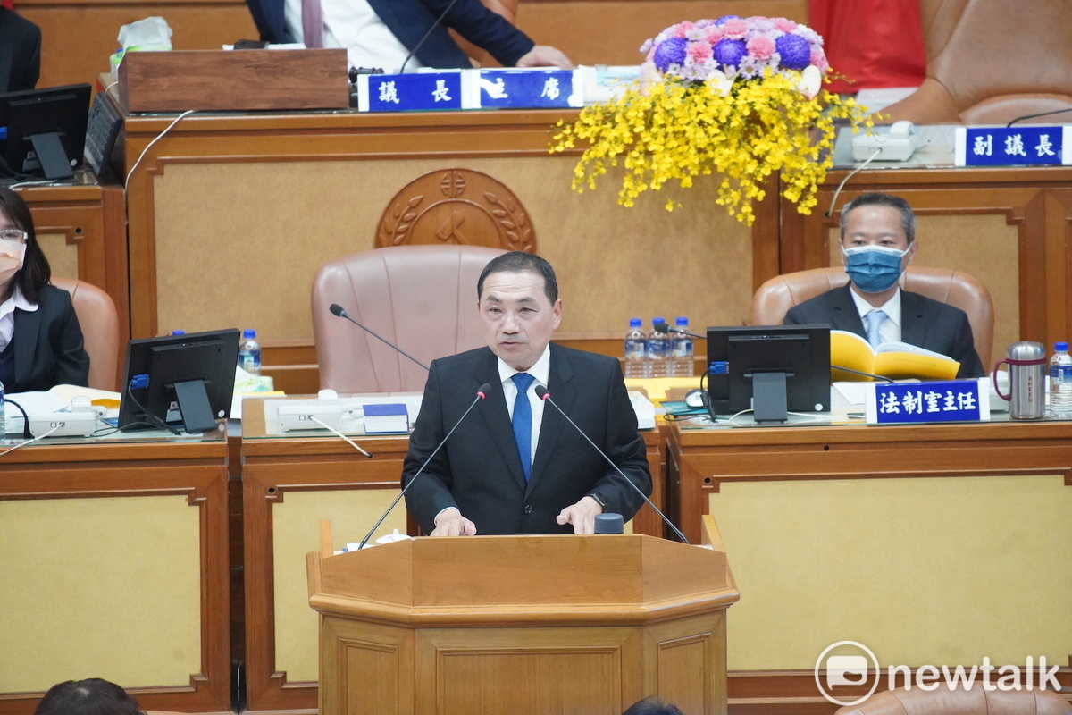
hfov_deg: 6.9
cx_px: 536
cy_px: 358
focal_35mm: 300
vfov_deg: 4.6
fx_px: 8933
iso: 12800
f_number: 5.6
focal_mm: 300
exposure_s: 1/320
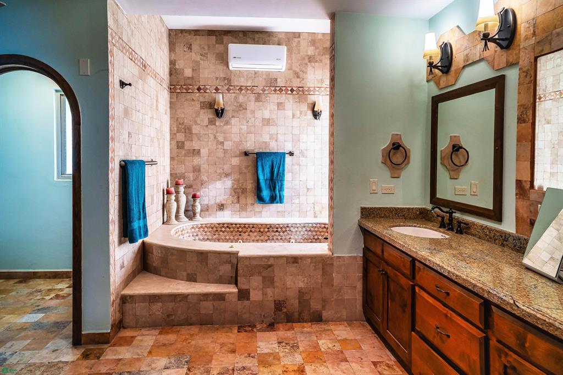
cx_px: 282
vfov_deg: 61.9
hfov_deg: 84.0
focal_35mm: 20
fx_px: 313
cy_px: 188
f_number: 5.6
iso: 800
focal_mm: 20
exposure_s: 1/30
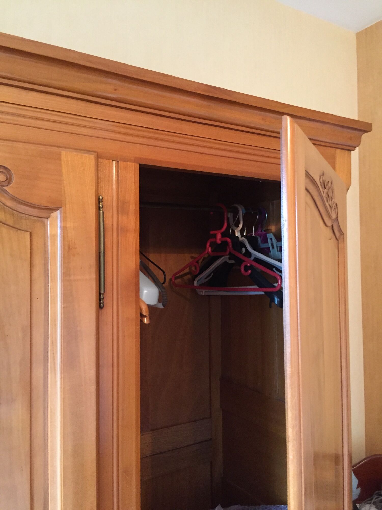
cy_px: 255
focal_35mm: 29
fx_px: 427
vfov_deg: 61.7
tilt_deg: +1.2
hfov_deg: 48.2
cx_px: 191
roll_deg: +0.2
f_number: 2.2
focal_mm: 4.15
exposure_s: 1/17
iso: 250
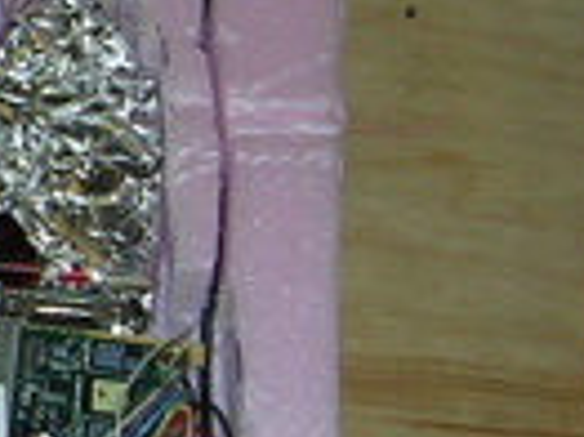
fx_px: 3135
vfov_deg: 7.9
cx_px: -352
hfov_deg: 10.2
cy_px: -54
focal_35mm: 186
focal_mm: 5.8
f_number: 2.8
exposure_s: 1/60.1
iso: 50
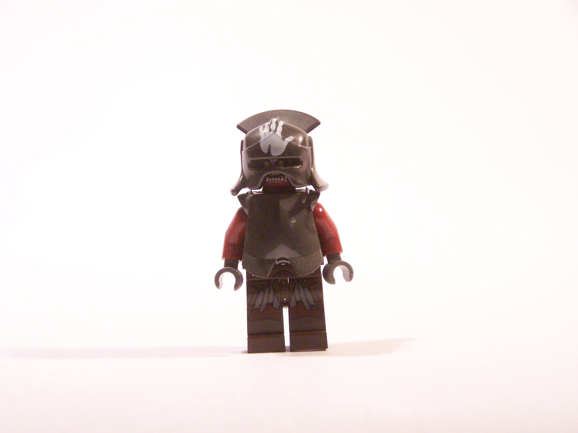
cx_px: 289
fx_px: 1753
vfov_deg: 14.1
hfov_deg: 18.7
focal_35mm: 105
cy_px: 216
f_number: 3.2
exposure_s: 1/45
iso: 400
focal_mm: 17.5
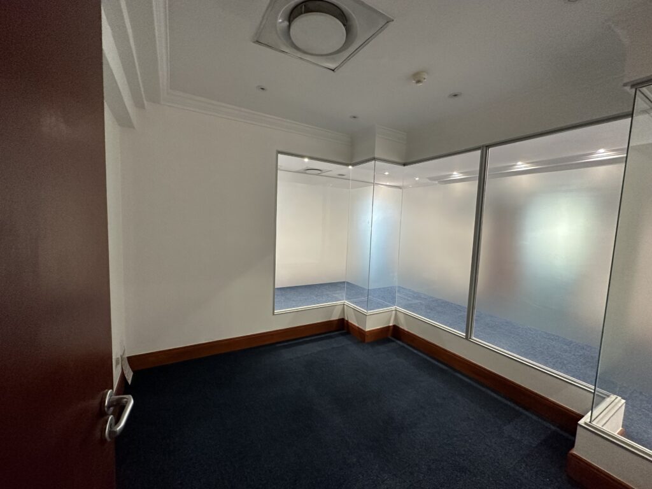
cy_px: 244
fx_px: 264
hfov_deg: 102.1
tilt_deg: -3.7
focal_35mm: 14
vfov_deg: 85.7
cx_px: 326
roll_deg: -0.9
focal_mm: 2.22
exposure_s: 1/50
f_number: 2.2
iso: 250
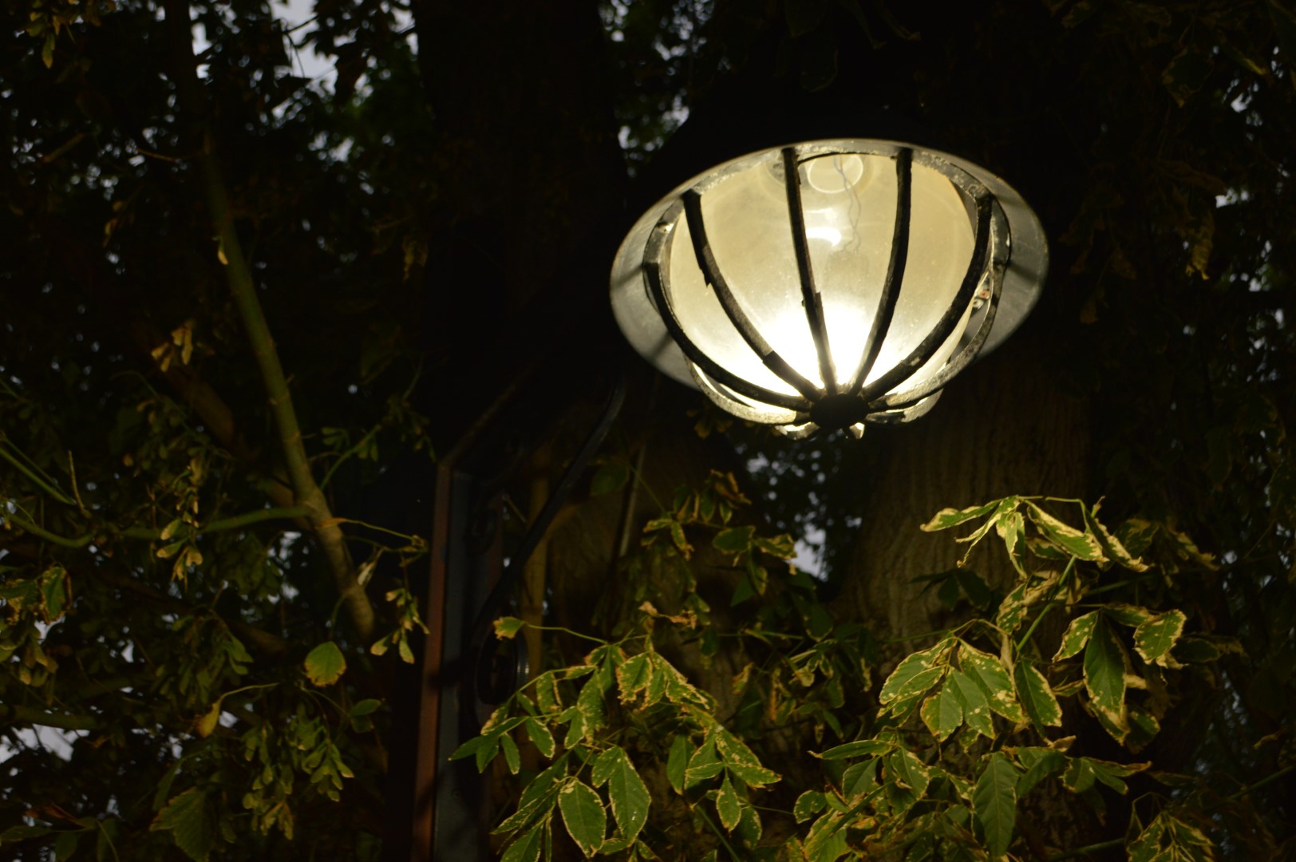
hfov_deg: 43.6
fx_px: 1619
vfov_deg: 29.8
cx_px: 648
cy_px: 431
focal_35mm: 45
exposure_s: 1/30
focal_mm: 30
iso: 400
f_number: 5.6
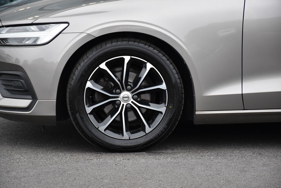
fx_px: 1112
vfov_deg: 9.6
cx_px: 140
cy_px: 94
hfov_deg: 14.4
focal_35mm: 142
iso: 800
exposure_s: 1/125
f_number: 5.3
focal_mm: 95
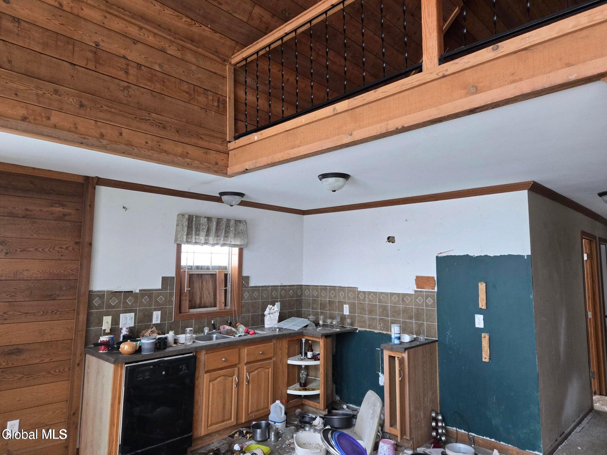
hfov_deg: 73.9
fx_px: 403
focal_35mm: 23
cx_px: 304
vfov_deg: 58.9
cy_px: 228
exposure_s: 1/120
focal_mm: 5.4
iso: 500
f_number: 1.8
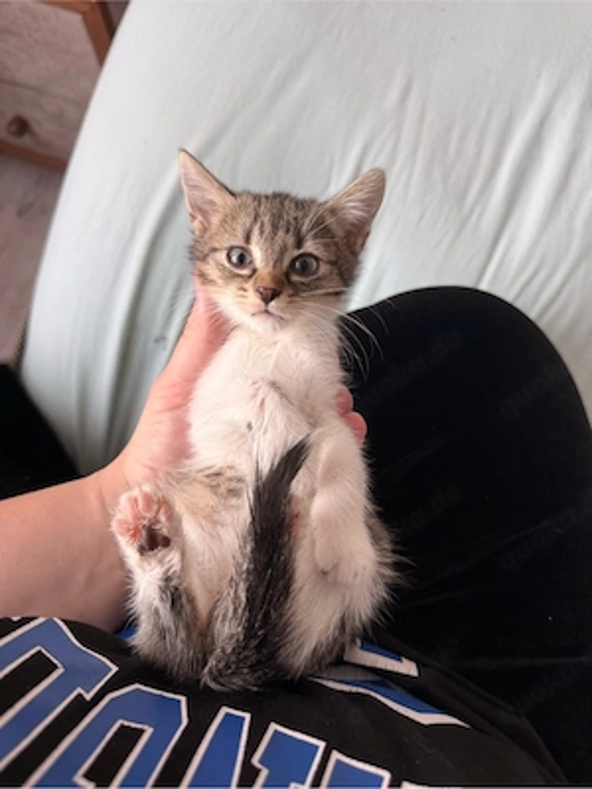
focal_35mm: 24
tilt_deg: -74.9
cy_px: 394
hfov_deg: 56.8
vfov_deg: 71.6
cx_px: 296
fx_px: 547
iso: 125
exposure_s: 1/121
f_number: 1.78
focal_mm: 6.76
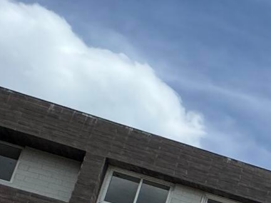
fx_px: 760
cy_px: 542
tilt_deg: +17.6
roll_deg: +0.8
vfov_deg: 11.5
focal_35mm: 97
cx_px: 697
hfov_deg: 13.3
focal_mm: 2.22
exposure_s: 1/2985
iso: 50
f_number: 2.2
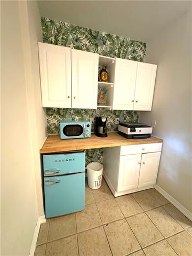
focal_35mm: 14
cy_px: 128
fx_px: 104
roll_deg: -2.0
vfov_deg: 102.1
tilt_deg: -10.0
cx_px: 96
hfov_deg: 85.7
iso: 1000
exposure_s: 1/40
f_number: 2.2
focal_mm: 2.22
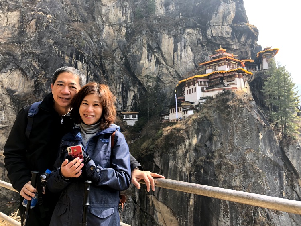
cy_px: 113
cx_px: 150
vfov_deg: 49.8
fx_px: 244
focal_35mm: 28
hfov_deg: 63.4
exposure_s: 1/316
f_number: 1.8
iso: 20
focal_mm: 4
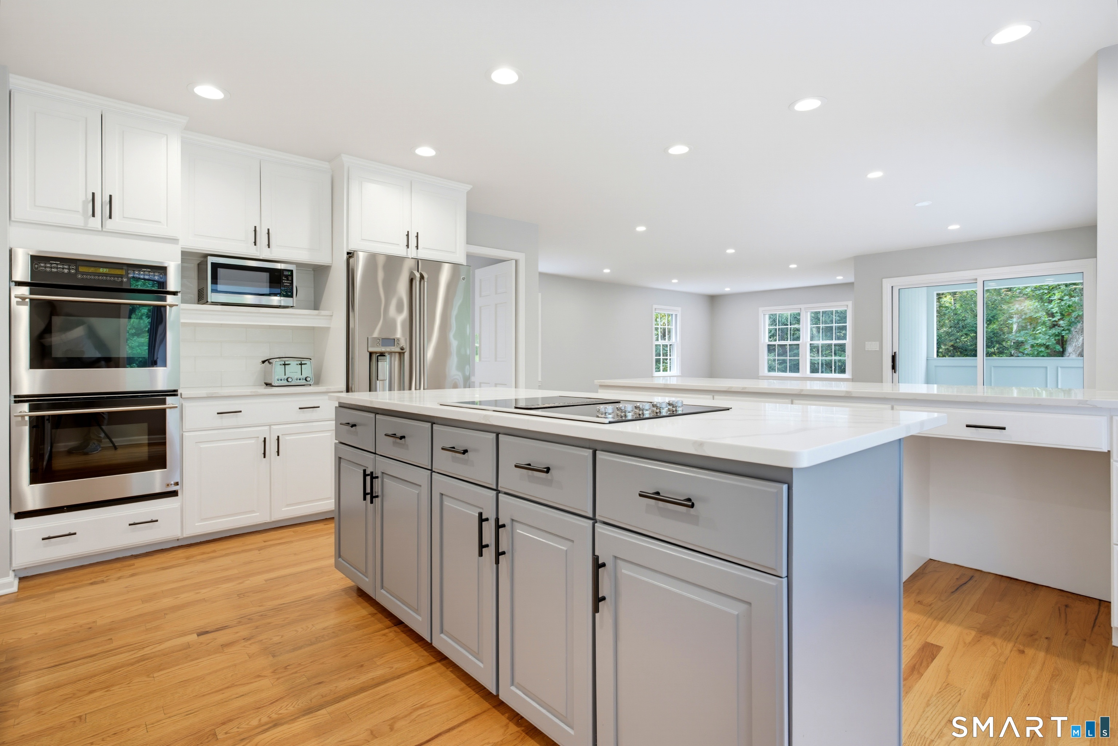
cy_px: 373
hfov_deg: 93.3
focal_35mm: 17
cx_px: 559
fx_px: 528
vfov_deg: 70.5
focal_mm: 17
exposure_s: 1/13
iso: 320
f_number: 8
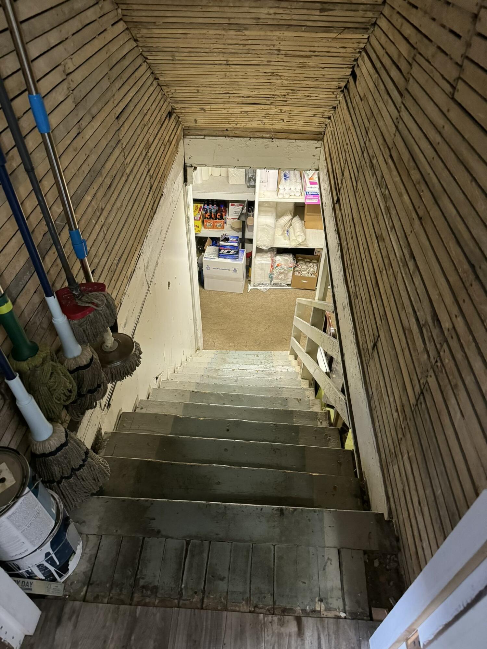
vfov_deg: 71.6
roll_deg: -1.1
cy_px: 324
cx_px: 244
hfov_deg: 56.8
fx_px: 450
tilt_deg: -42.7
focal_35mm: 24
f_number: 1.78
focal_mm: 6.86
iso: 640
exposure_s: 1/60
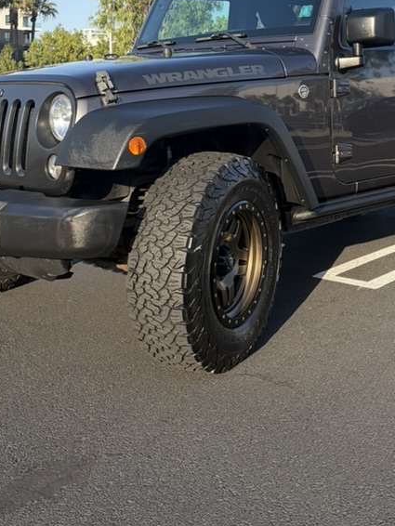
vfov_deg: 39.0
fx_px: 715
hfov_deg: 30.8
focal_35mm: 47
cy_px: 112
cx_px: 231
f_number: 1.6
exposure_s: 1/1484
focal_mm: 5.96
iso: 50
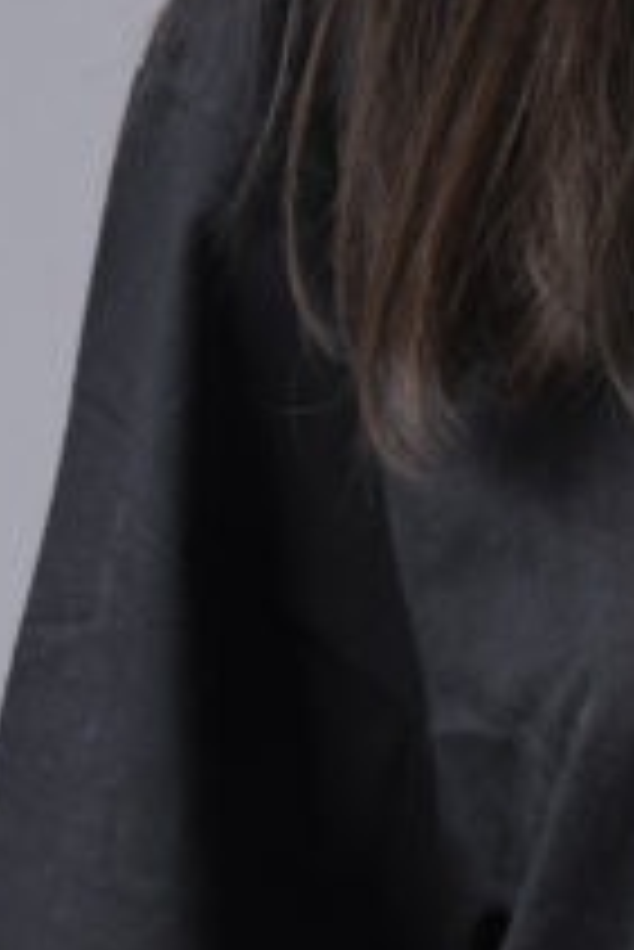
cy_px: 1326
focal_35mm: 332
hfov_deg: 4.1
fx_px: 8755
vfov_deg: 6.1
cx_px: 1070
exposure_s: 1/160
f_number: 11
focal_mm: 78
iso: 100
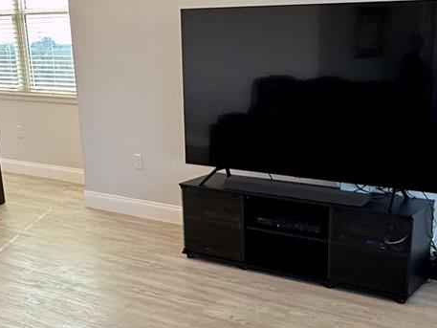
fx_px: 619
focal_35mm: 49
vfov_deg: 29.3
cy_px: 237
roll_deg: -0.5
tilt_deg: -17.3
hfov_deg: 38.7
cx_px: 270
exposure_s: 1/120
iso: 160
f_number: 2.2
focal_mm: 2.22
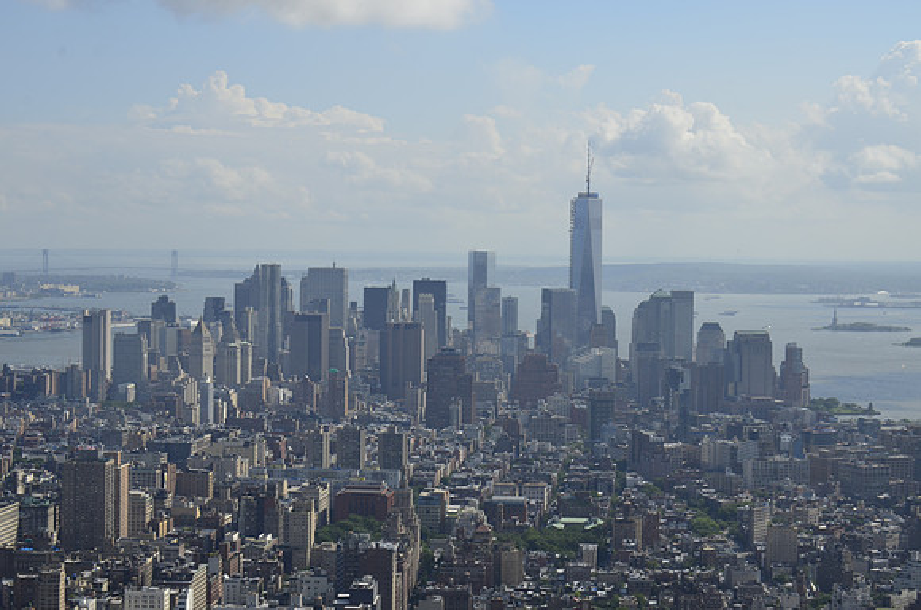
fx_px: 1991
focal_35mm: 78
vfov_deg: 17.4
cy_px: 305
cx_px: 460
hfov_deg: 26.0
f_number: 11
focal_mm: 52
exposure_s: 1/160
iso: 100
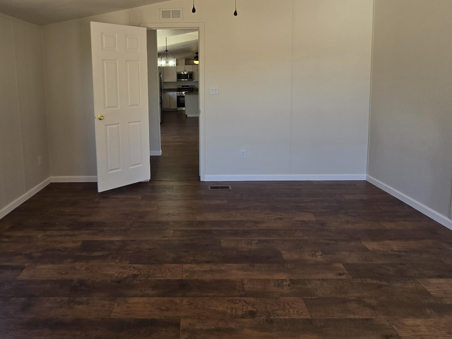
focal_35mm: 19
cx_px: 192
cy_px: 100
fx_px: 248
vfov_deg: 65.9
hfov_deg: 84.1
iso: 50
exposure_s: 1/149
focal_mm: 2.2
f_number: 2.2
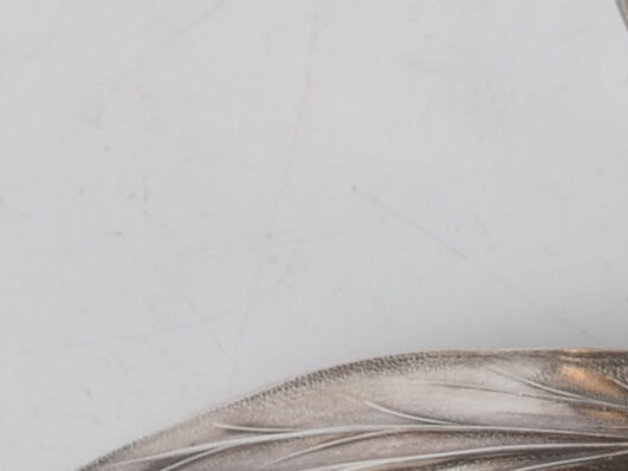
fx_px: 9087
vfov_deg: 3.0
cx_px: 607
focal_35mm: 501
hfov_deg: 4.0
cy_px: -110
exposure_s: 1/160
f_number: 10
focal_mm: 50
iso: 100
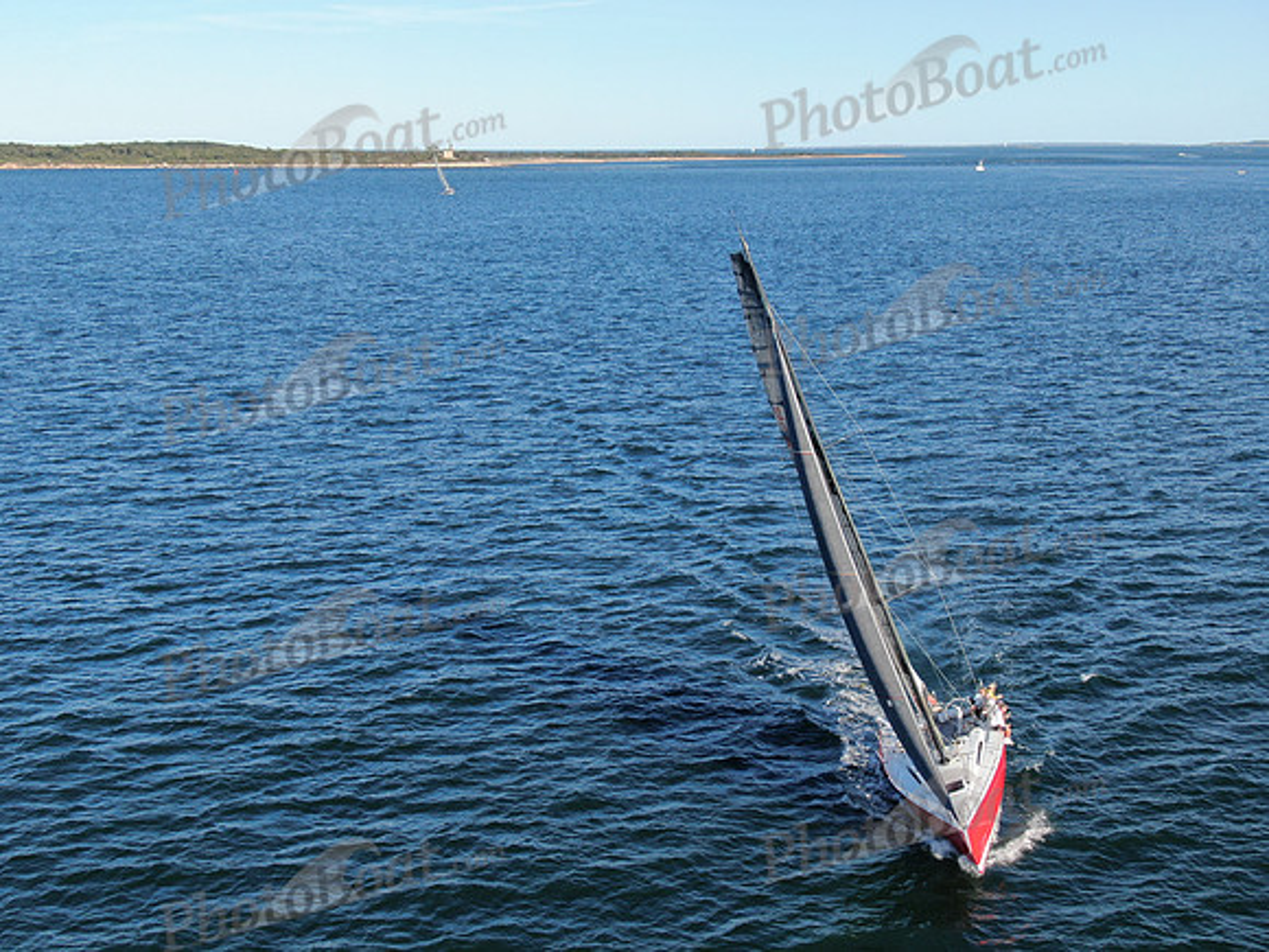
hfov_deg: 39.7
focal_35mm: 48
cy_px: 476
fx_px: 1760
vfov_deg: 30.3
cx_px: 634
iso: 100
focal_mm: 8.6
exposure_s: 1/640
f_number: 3.8
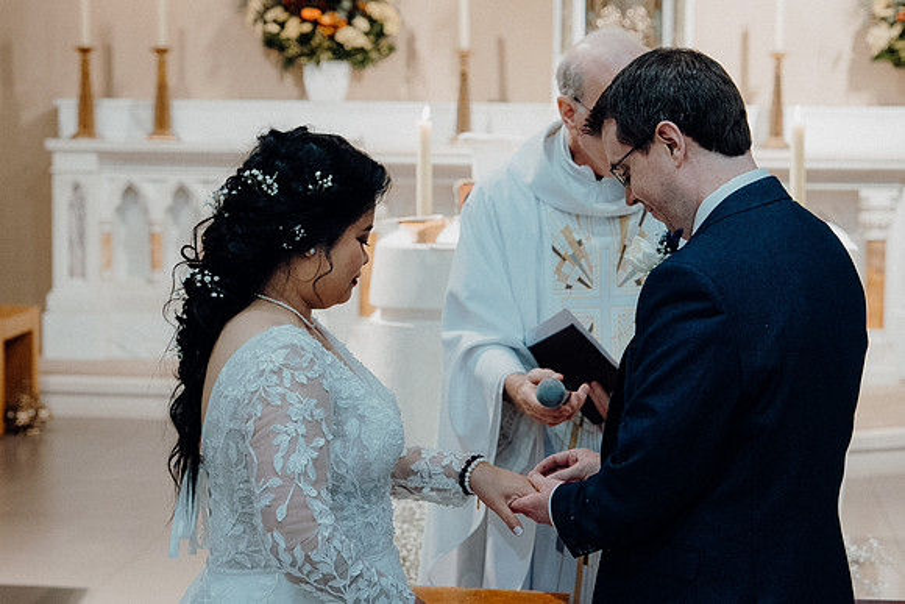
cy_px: 302
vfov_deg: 16.3
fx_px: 2112
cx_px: 452
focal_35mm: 84
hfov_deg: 24.2
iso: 2000
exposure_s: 1/160
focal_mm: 56
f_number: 3.5
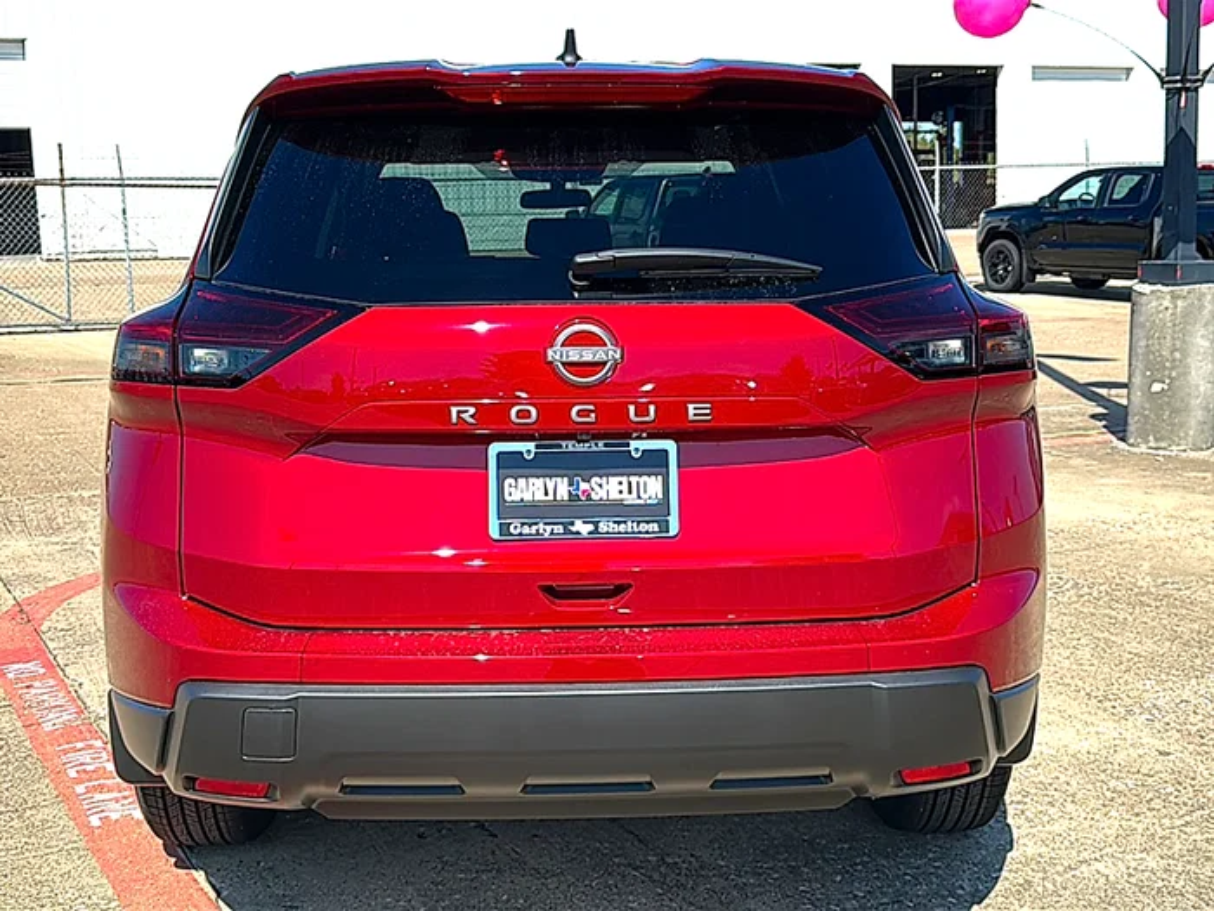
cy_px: 456
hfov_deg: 50.1
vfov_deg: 38.7
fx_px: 1298
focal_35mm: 37
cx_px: 607
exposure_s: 1/3745
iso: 80
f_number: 1.78
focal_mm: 6.86
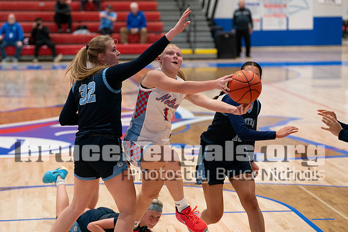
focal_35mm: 120
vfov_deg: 11.4
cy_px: 102
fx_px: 1161
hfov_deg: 17.0
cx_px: 174
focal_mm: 107
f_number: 2.8
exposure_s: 1/1000
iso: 4000
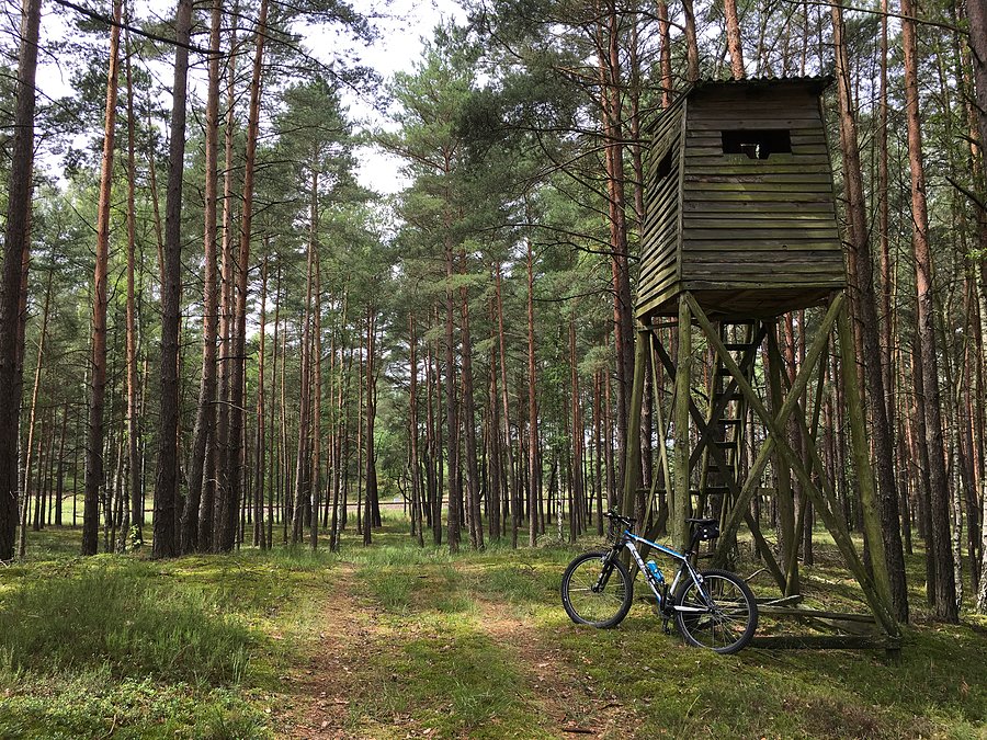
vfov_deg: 48.2
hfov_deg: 61.7
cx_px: 494
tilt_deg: +7.3
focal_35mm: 29
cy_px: 370
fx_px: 827
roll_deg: +0.3
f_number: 2.2
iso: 25
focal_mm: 4.15
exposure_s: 1/354
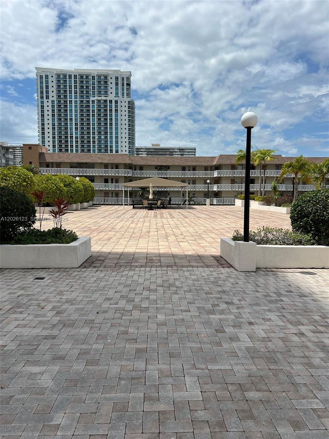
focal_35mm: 26
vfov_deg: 67.3
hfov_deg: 53.1
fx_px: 329
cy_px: 220
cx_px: 164
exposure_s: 1/8696
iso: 50
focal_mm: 5.7
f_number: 1.5
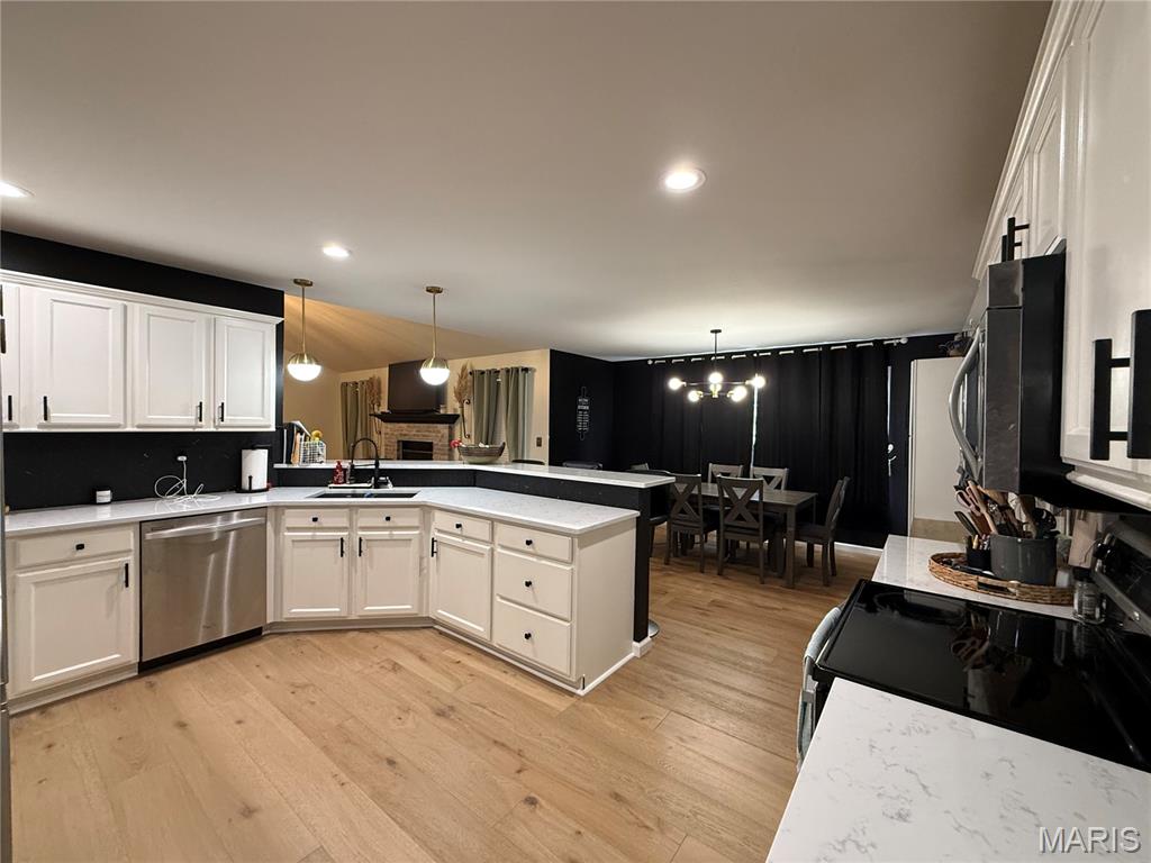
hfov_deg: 102.1
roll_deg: -0.9
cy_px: 432
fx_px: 466
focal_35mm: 14
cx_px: 576
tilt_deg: -0.5
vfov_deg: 85.7
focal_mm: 2.22
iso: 320
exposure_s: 1/60
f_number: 2.2
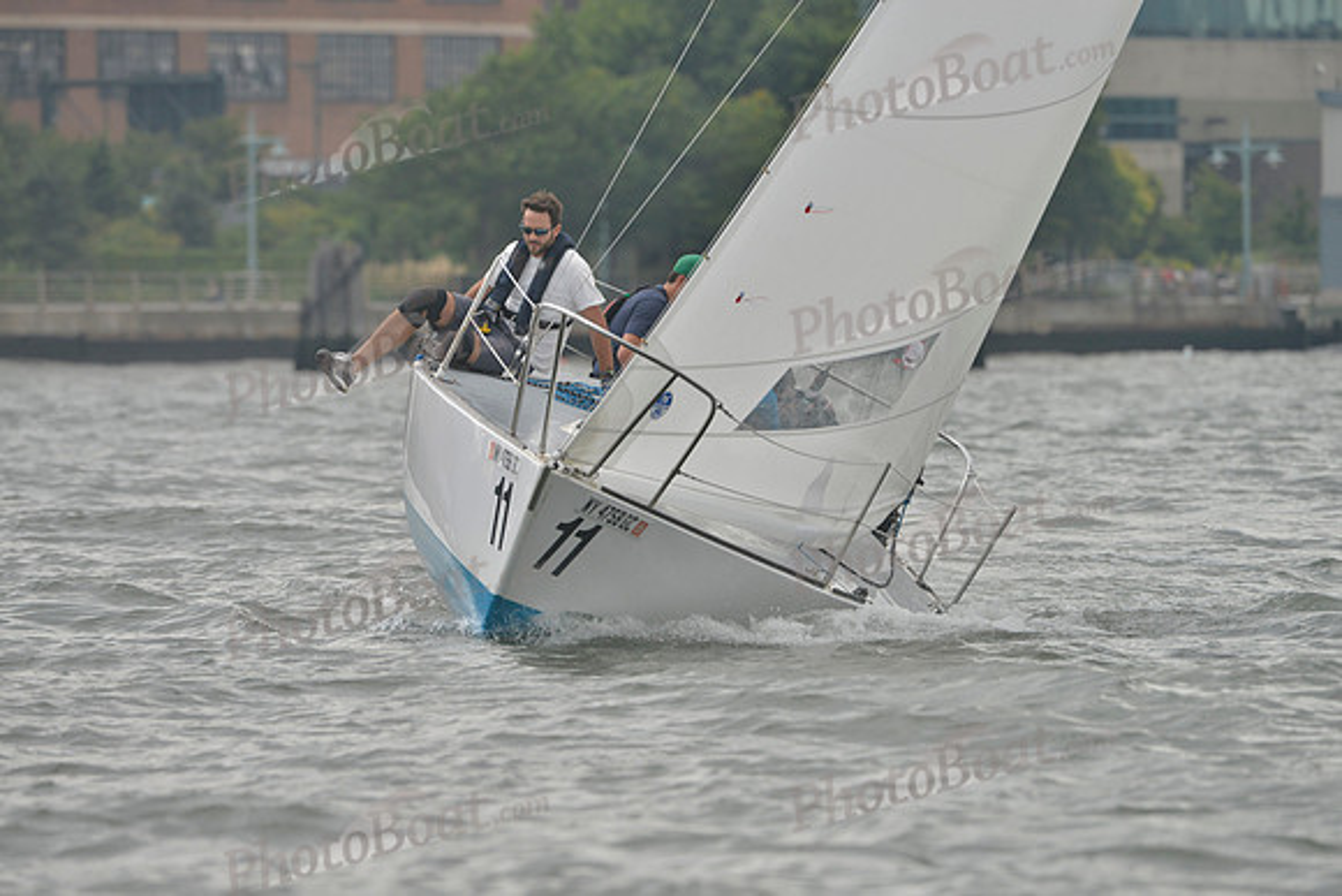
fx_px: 14914
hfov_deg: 5.2
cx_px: 671
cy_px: 448
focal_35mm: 400
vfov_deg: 3.4
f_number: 7.1
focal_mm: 400
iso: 400
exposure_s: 1/1000
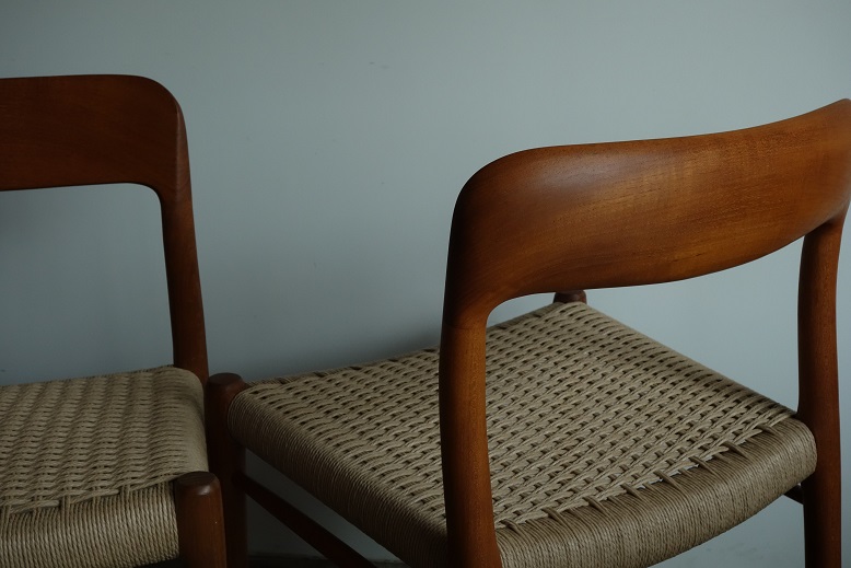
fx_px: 1300
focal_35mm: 55
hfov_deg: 36.2
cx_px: 426
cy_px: 284
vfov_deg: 24.6
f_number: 5.6
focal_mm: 20.41
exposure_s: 1/60
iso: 640
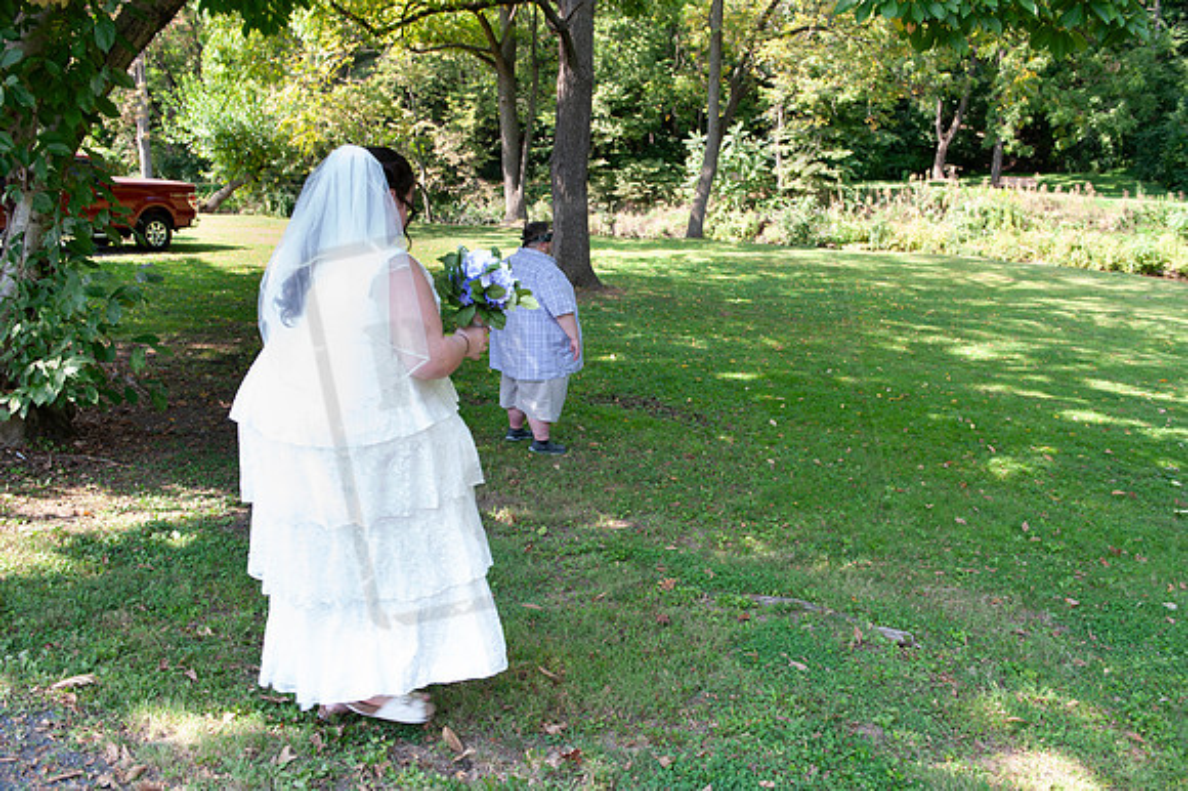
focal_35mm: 29
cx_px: 594
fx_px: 956
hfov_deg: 63.7
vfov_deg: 44.9
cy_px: 396
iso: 100
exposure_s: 1/80
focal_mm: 29
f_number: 5.6
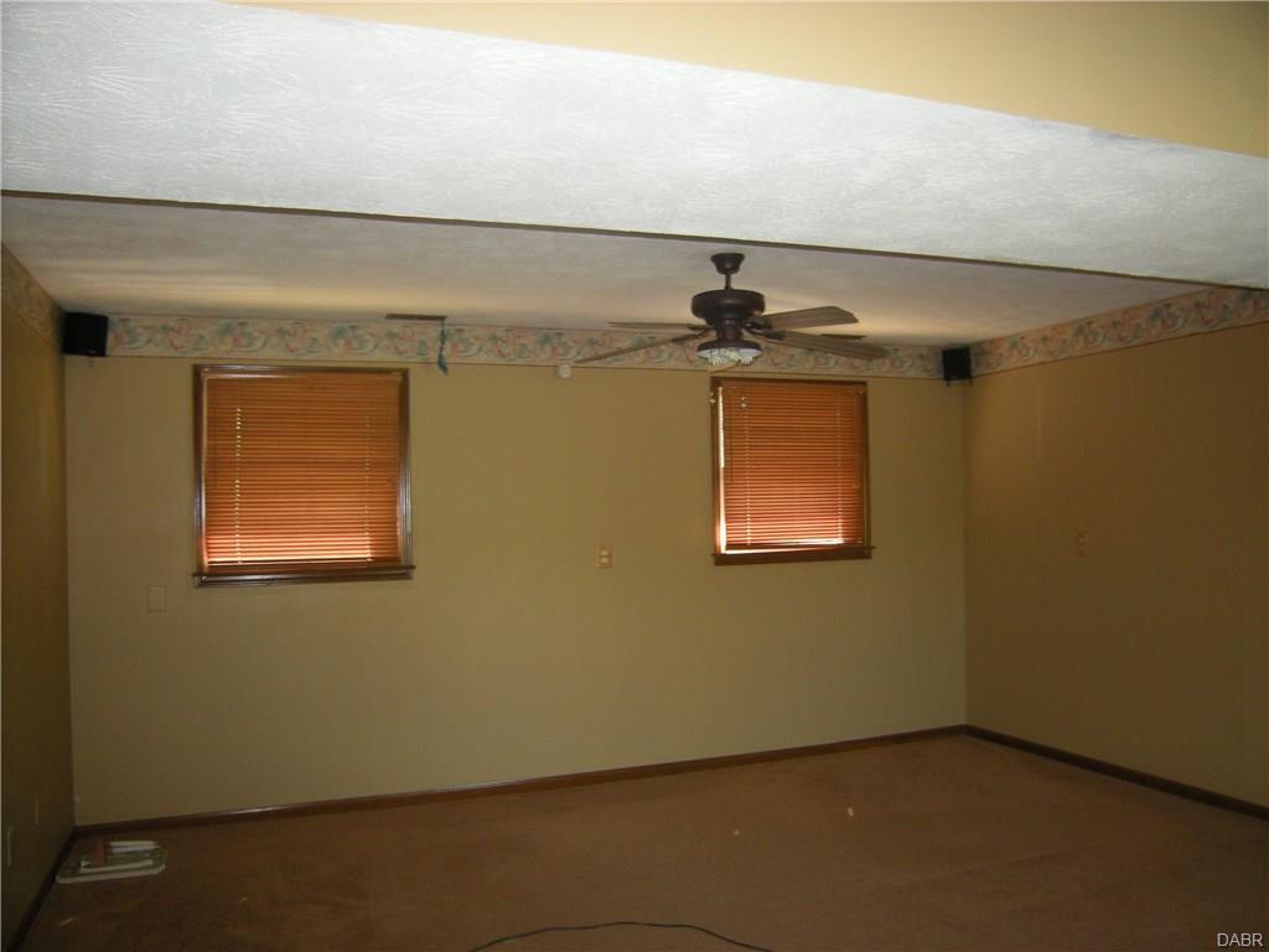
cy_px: 476
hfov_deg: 63.4
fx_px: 1026
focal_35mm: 28
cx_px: 634
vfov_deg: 49.7
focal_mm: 4.7
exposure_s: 1/30
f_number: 2.8
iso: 156
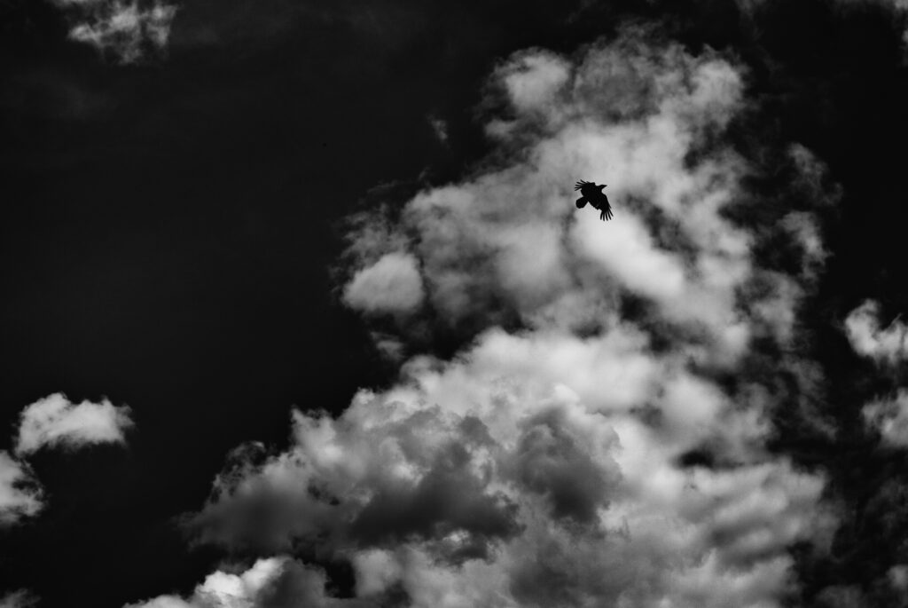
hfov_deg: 37.8
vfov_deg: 25.8
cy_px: 304
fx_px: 1325
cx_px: 454
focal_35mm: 52
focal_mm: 35
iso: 100
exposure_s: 1/5000
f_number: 2
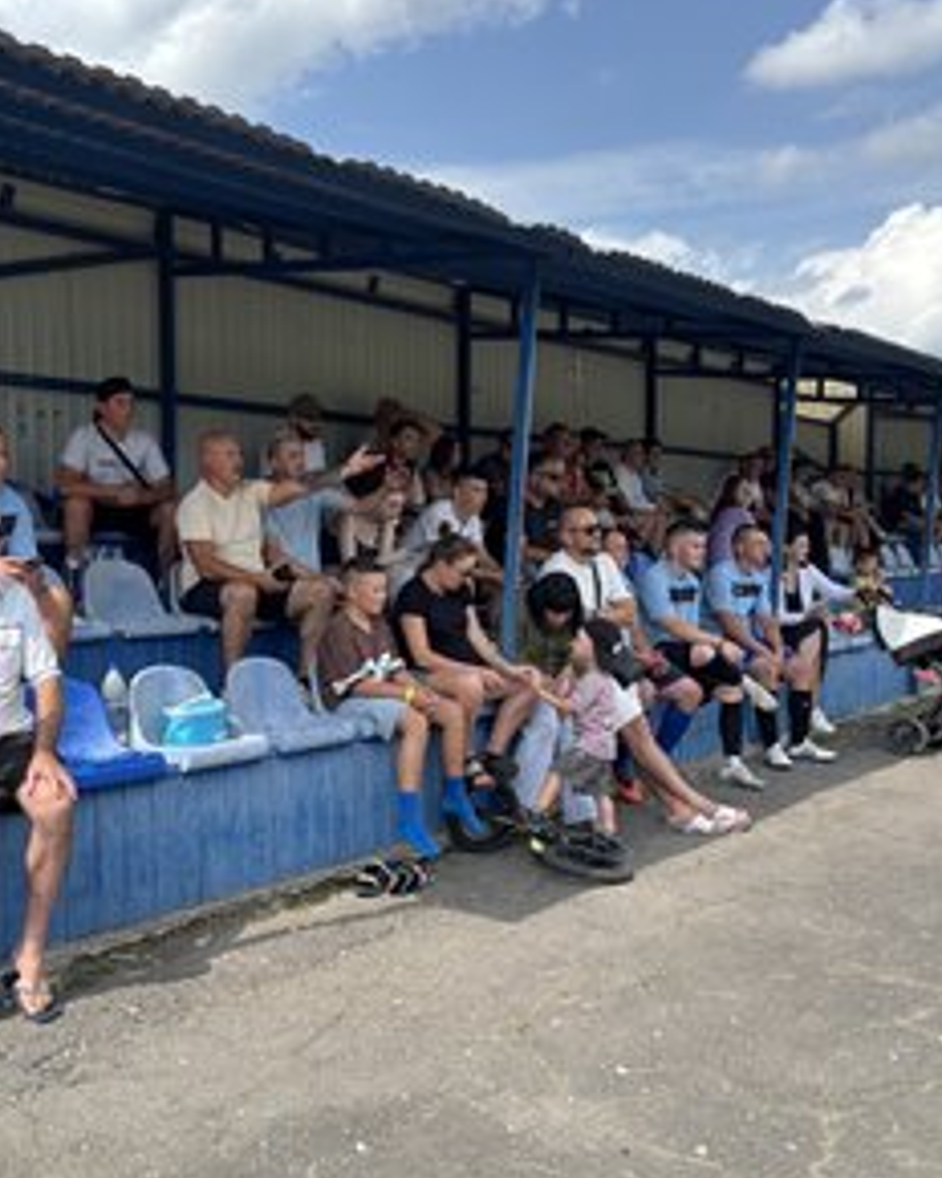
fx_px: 1220
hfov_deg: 41.4
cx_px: 276
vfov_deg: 51.5
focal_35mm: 35
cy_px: 597
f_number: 1.6
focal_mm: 5.96
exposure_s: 1/1248
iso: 50
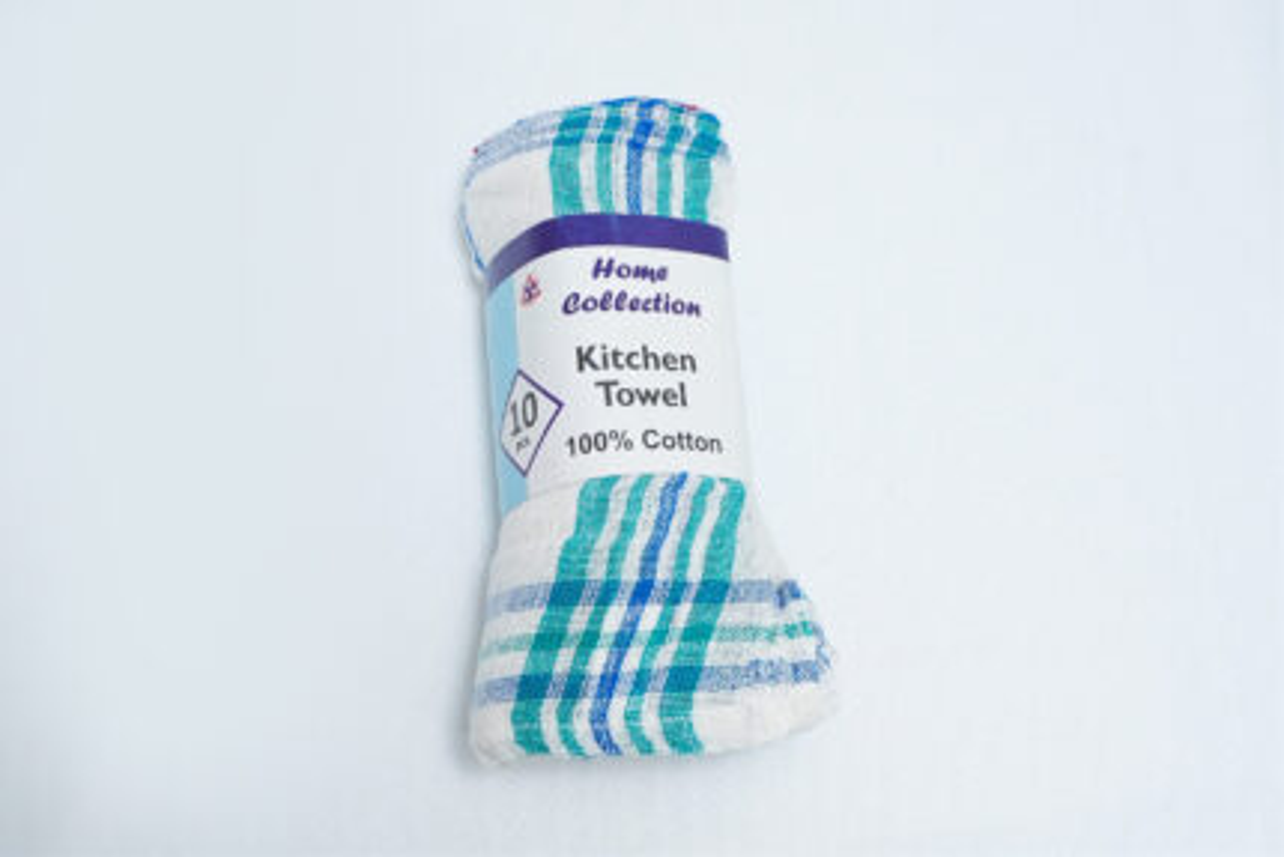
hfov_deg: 38.2
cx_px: 642
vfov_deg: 26.0
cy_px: 428
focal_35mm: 52
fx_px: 1855
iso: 2500
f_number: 9
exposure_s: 1/160
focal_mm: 35
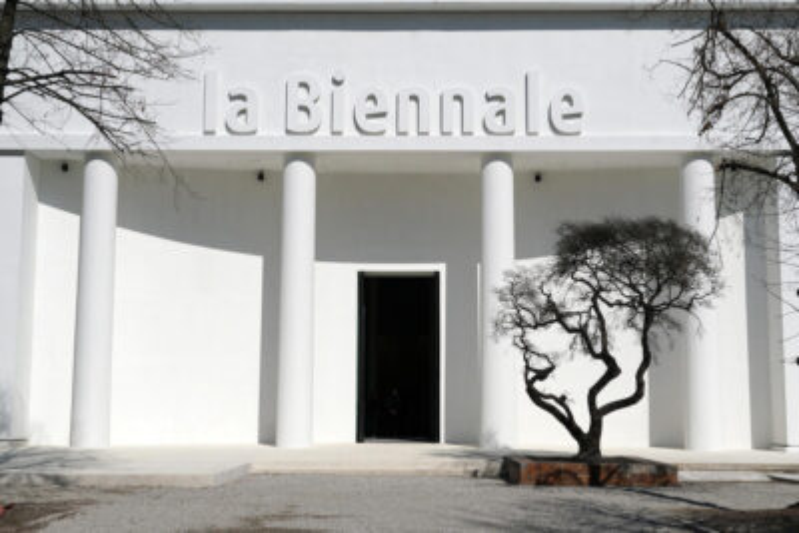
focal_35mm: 50
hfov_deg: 40.0
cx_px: 400
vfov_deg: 27.3
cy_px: 266
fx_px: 1099
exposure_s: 1/640
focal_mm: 33
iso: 100
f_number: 11
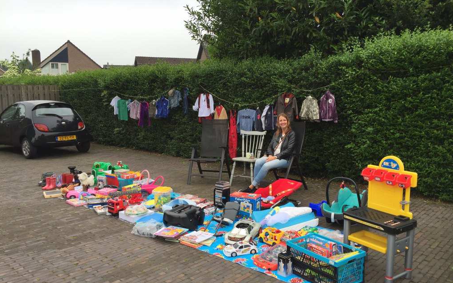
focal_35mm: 31
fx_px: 383
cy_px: 149
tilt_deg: -6.4
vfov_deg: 40.6
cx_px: 227
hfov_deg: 61.2
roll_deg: -0.4
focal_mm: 4.15
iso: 32
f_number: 2.2
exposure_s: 1/590
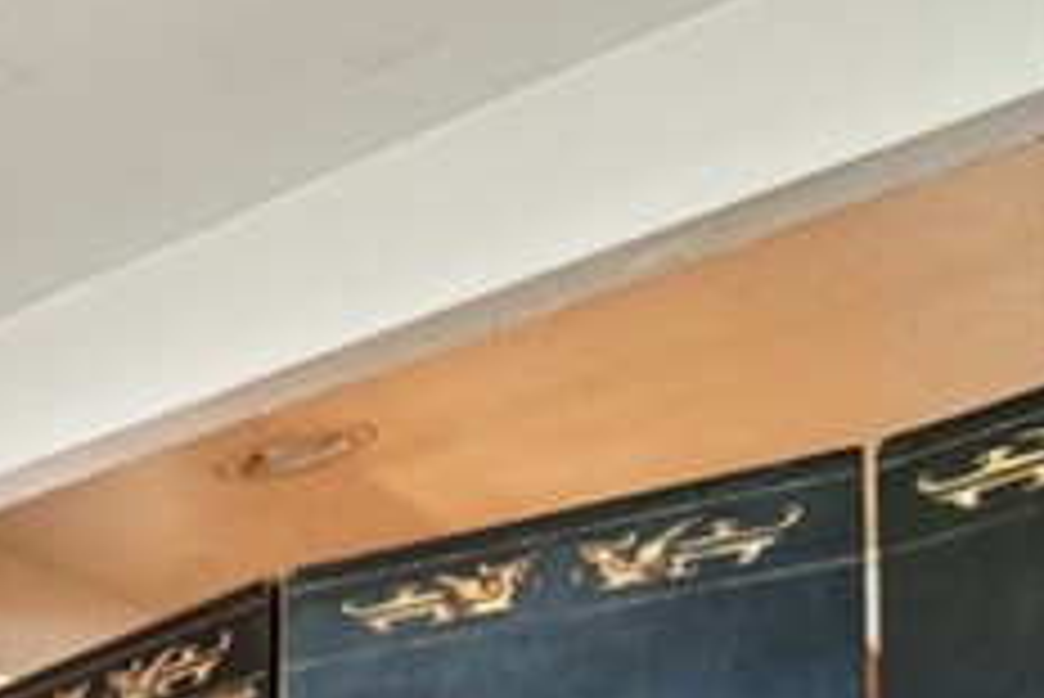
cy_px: 1306
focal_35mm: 53
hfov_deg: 17.1
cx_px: -1242
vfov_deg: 18.8
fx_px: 1538
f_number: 8
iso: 250
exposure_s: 1/2.5
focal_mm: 12
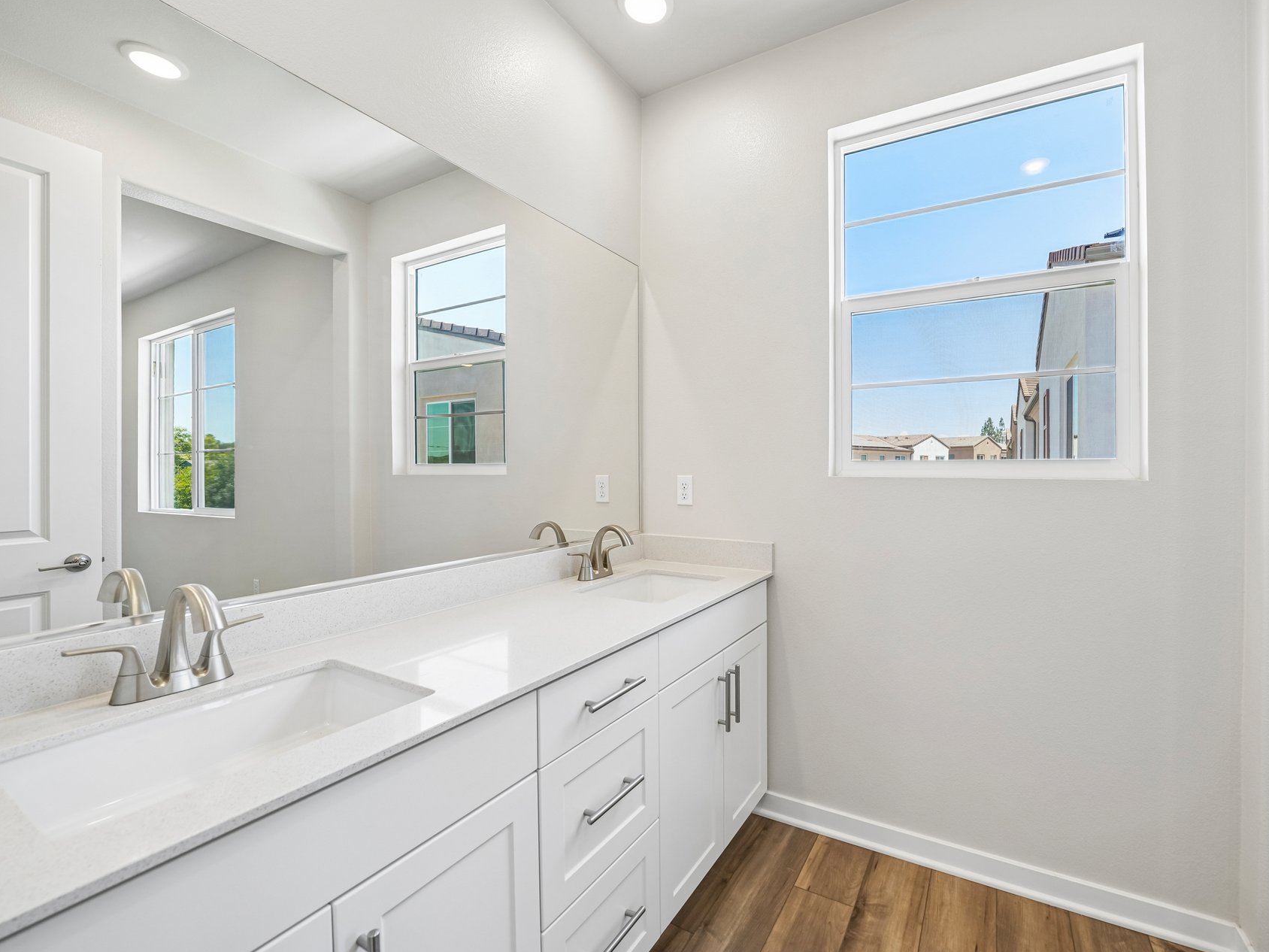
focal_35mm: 14
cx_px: 733
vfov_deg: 85.7
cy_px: 468
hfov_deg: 101.2
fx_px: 513
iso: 125
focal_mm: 12
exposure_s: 1/30
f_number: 7.1
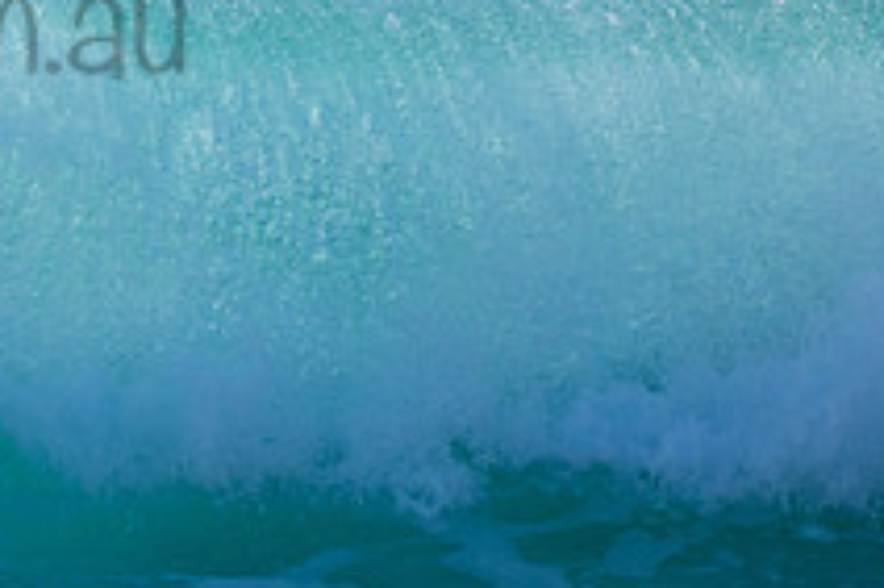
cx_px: -254
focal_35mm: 2052
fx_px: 50348
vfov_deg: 0.7
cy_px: -23
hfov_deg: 1.0
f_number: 5.6
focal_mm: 500
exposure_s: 1/2000
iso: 450
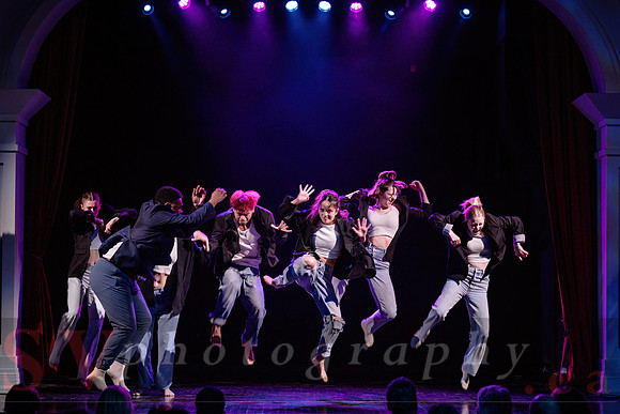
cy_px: 207
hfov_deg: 19.3
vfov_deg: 13.0
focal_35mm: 106
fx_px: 1820
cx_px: 333
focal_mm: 98
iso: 1600
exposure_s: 1/200
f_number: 2.8
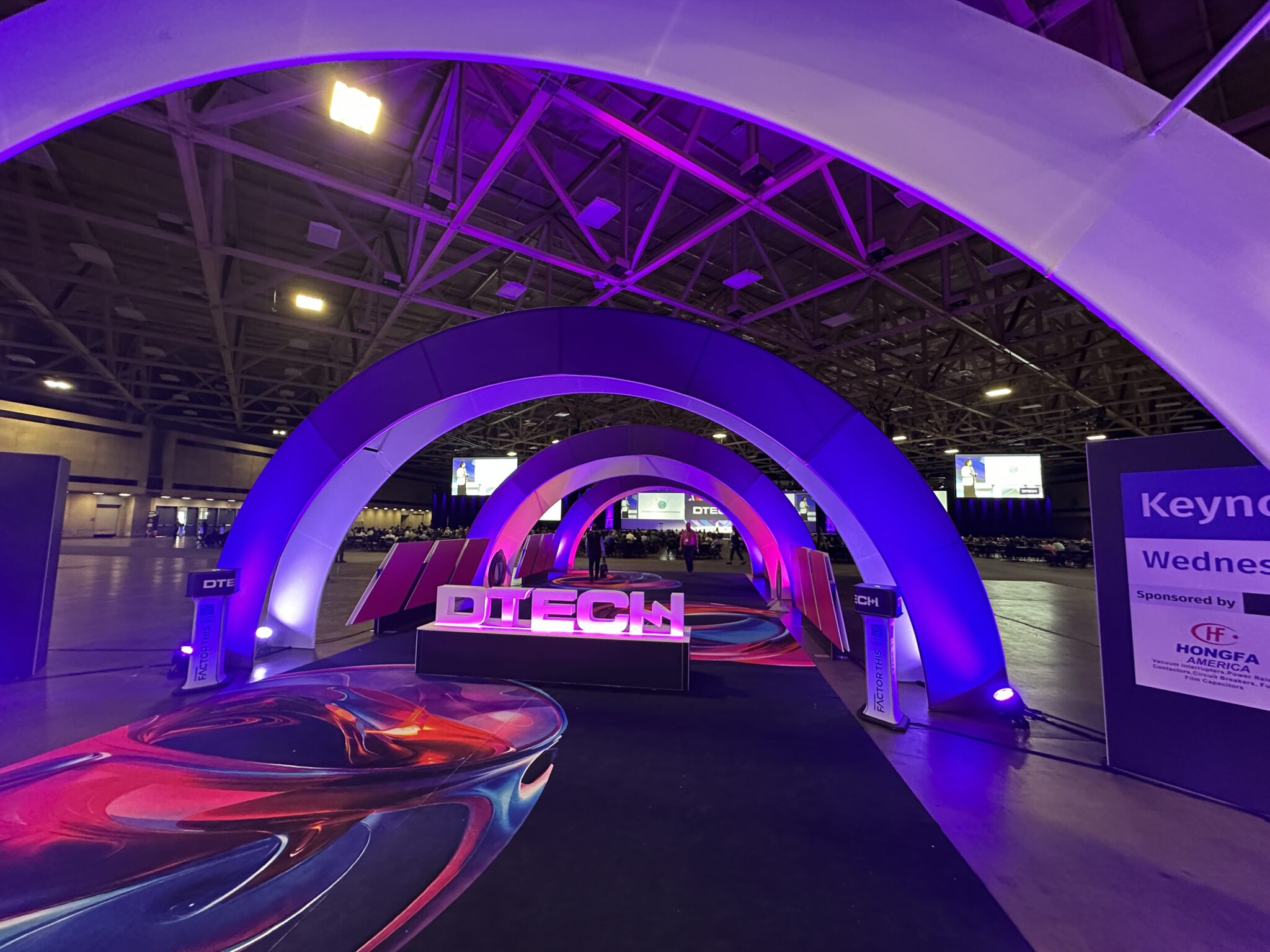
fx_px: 514
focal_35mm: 14
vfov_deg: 85.7
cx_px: 635
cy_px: 476
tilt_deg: +4.4
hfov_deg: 102.1
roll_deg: -0.7
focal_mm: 2.22
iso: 500
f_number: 2.2
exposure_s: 1/41
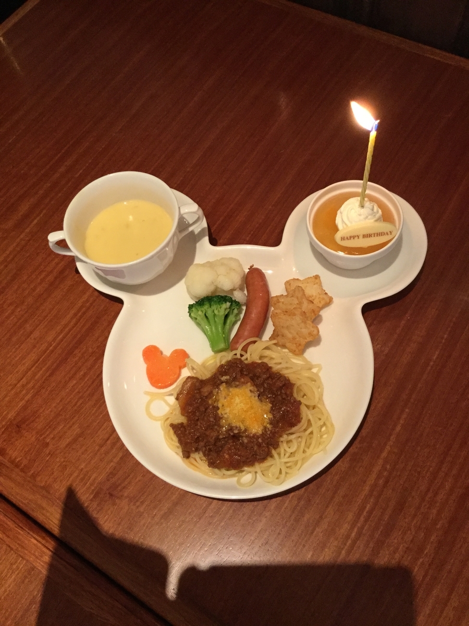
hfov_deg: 45.4
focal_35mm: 31
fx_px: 560
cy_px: 313
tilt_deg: -61.0
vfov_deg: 58.4
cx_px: 234
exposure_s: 1/30
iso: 160
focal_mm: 3.3
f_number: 2.4
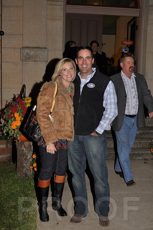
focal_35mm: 39
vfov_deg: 49.6
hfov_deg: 34.1
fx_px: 249
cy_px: 115
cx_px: 76
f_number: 4.2
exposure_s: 1/60
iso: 250
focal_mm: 26
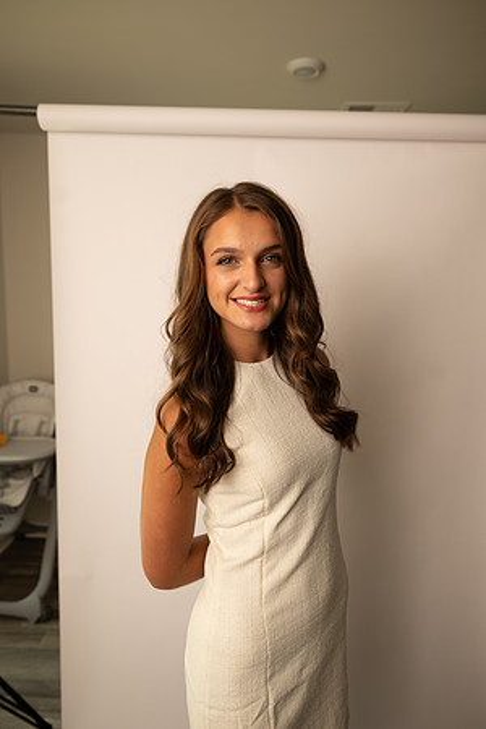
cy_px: 364
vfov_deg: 73.7
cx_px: 243
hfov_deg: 53.1
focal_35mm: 24
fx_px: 486
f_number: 3.2
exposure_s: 1/160
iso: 100
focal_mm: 24
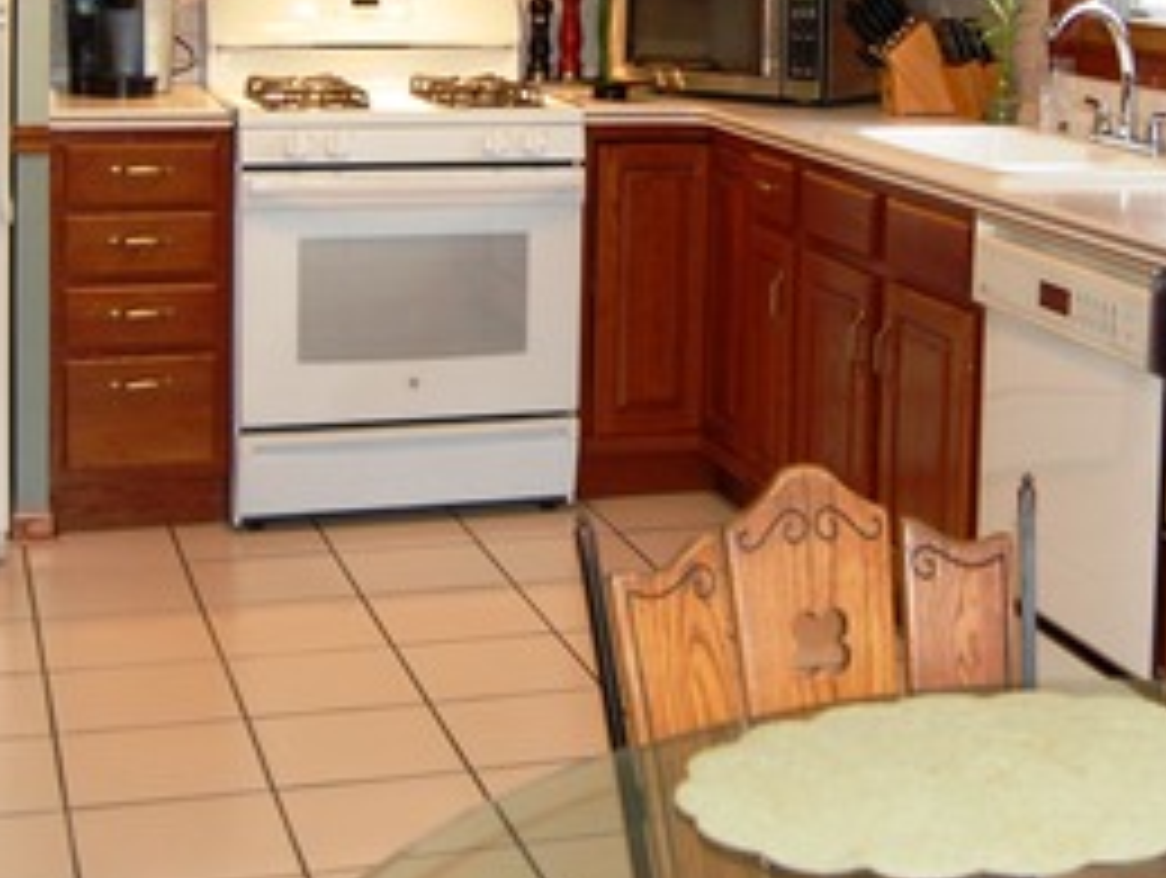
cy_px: 68
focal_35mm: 64
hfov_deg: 30.1
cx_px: 698
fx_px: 2159
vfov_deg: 22.4
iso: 400
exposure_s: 1/60
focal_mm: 18
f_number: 3.5
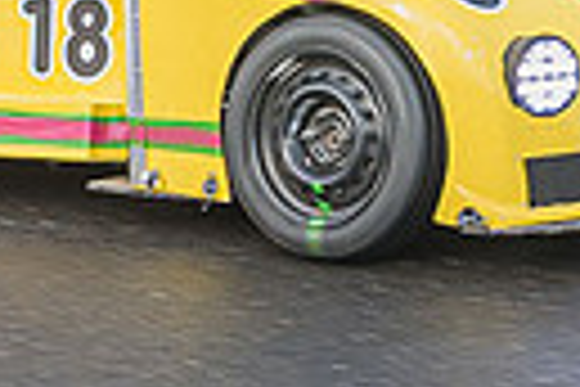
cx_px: -169
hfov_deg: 8.4
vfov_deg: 5.6
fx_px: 3915
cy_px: -86
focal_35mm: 243
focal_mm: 32
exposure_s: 1/250
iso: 140
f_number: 5.6
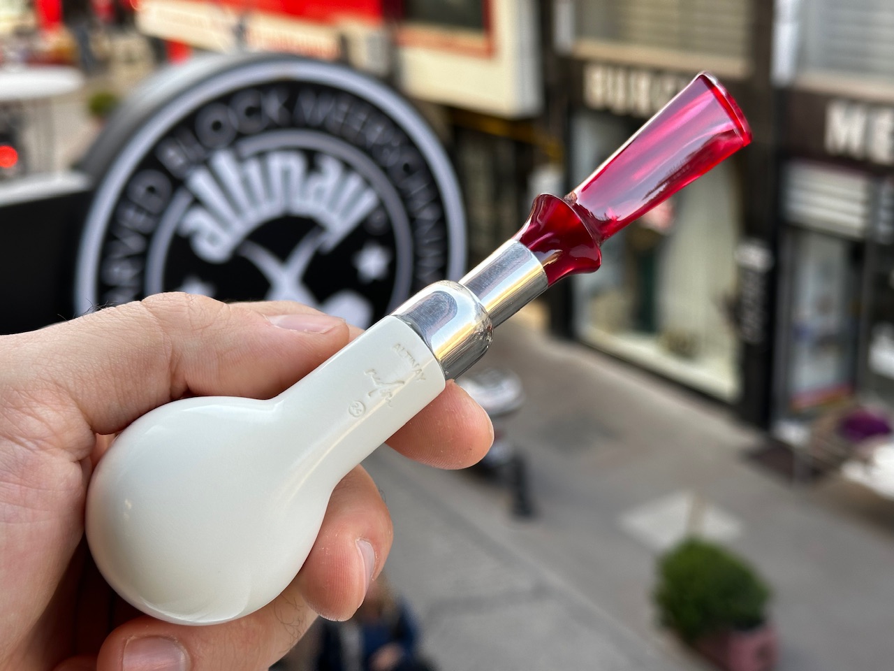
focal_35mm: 48
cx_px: 447
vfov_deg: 30.3
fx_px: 1240
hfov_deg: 39.7
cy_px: 336
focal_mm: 6.86
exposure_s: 1/261
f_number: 1.78
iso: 64
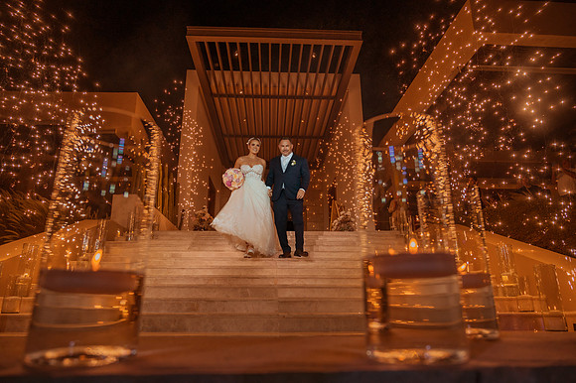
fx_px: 384
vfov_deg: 53.1
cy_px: 192
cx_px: 288
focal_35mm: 24
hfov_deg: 73.8
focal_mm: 24
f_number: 4
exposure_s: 1/1000
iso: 1250
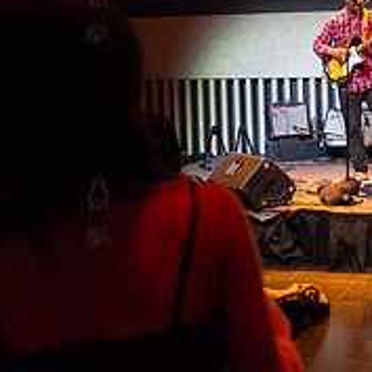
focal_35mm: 67
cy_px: 108
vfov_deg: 25.5
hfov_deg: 24.6
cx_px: 368
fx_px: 815
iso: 3200
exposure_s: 1/250
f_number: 2.8
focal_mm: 24
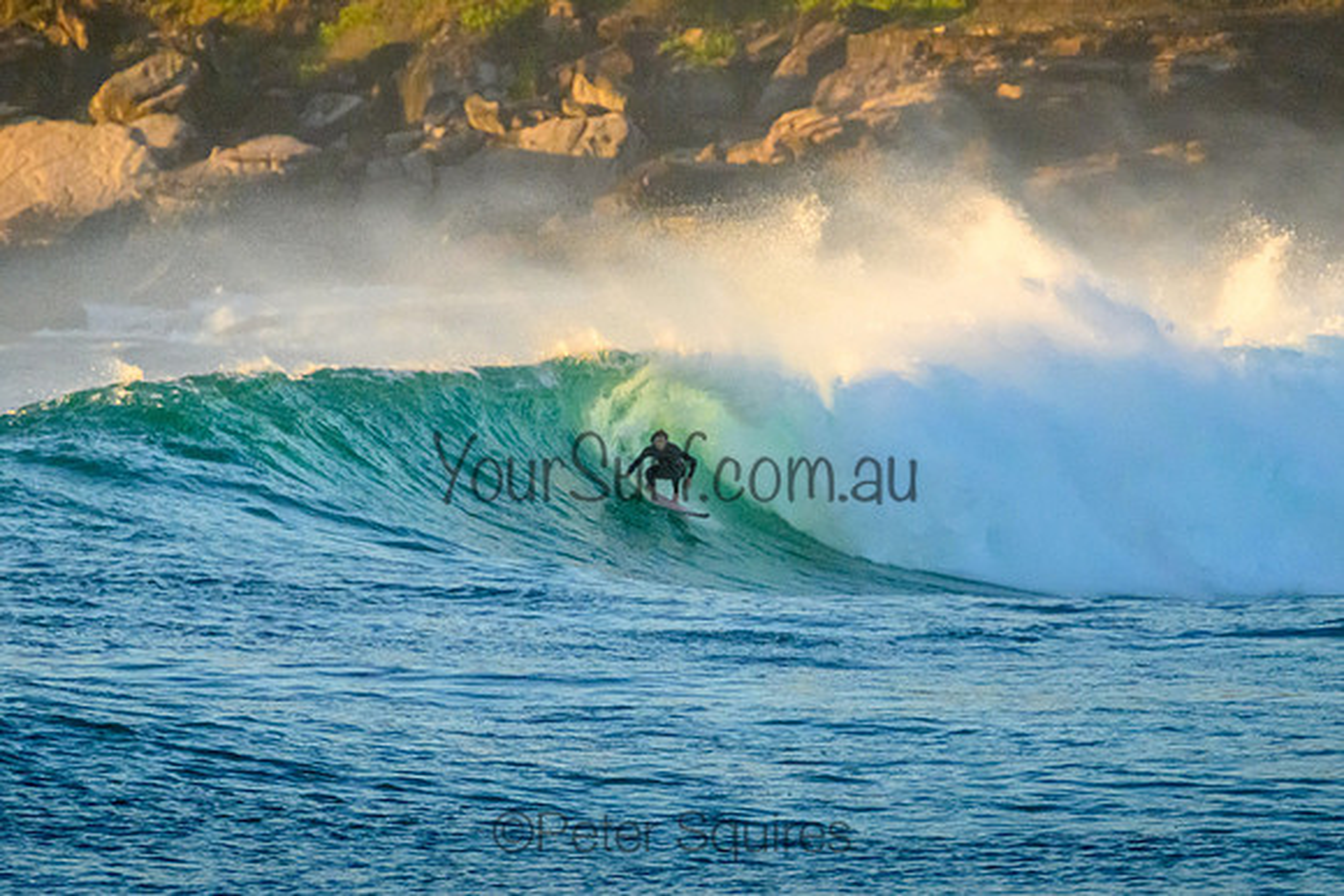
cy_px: 437
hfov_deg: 1.9
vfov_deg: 1.3
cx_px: 742
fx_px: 41025
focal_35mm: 1099
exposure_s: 1/2000
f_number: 11
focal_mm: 800
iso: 5000
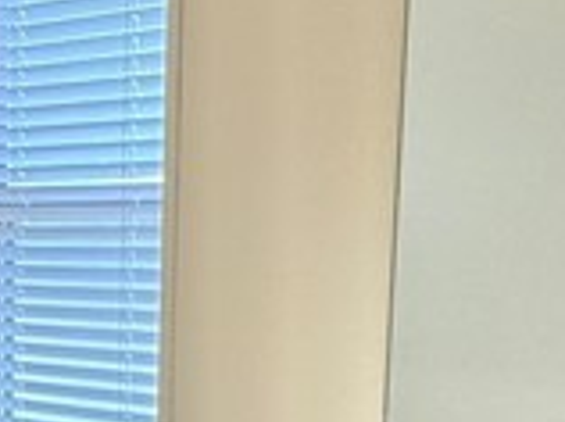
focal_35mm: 91
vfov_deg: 15.6
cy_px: 497
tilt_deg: -10.2
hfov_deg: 20.7
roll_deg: +0.1
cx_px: -25
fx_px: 1483
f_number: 2.2
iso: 125
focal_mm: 2.22
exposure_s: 1/120
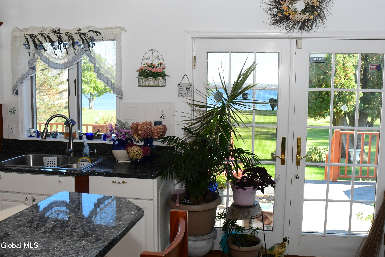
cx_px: 192
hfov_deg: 53.1
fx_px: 385
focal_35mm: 36
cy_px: 128
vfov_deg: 36.9
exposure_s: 1/160
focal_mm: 18
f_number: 9
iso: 2000
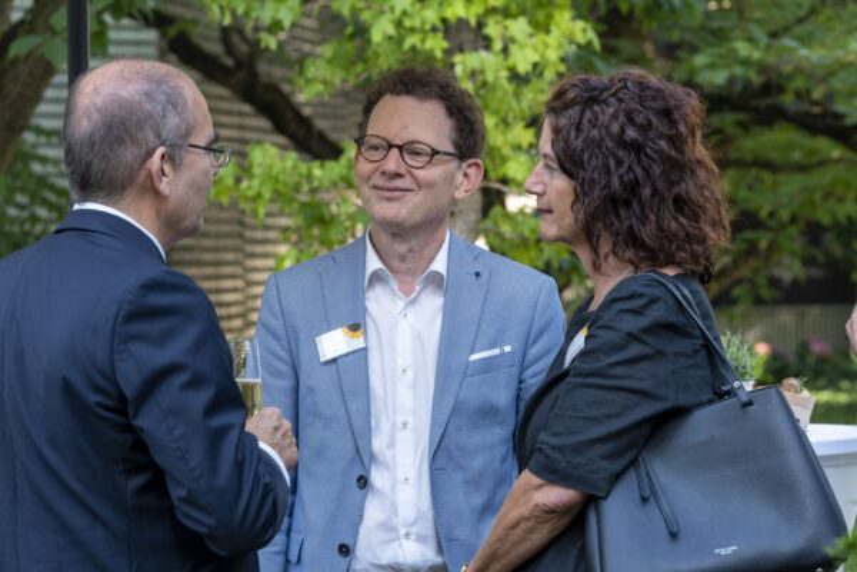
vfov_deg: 7.2
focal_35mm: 191
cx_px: 428
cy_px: 286
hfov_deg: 10.8
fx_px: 4547
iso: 800
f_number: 10
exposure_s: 1/100
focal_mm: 191
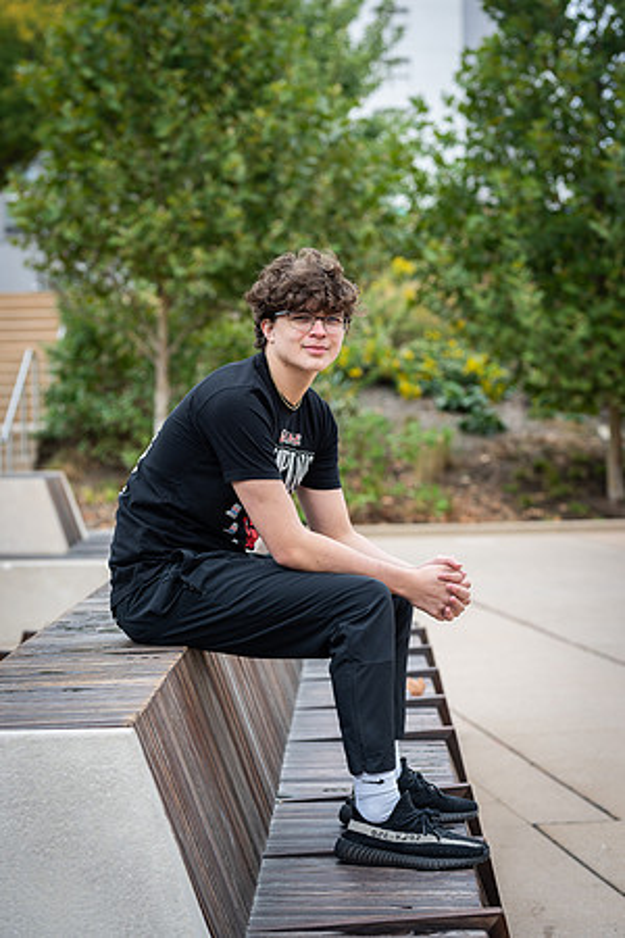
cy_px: 469
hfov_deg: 16.1
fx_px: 2213
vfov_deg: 23.9
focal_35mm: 85
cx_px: 312
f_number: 3.5
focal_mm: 85
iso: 50
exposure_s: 1/125
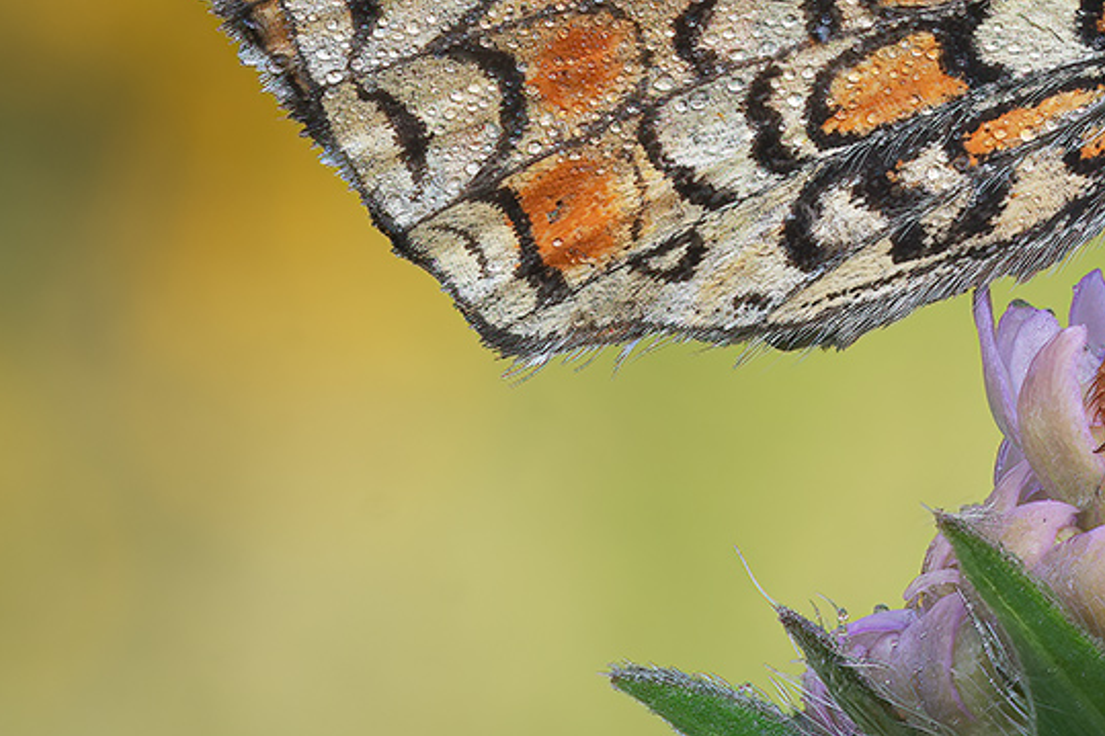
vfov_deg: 3.0
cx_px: 1702
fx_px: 13838
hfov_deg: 4.5
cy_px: 70
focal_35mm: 451
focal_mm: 90
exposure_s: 1/6
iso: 100
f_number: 14
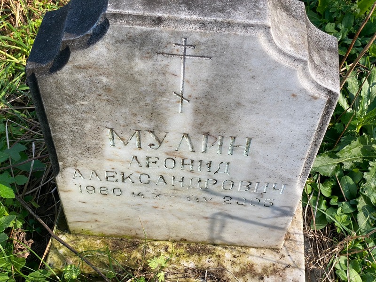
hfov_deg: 36.8
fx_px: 565
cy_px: 141
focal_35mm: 52
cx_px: 188
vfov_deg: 28.0
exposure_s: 1/329
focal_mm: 6
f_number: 2
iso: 20
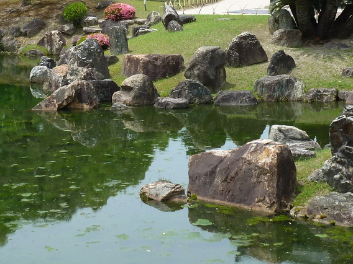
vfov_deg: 15.6
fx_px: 948
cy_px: -2
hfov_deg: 21.0
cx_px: 108
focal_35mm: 93
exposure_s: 1/400
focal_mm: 7.3
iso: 80
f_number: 4
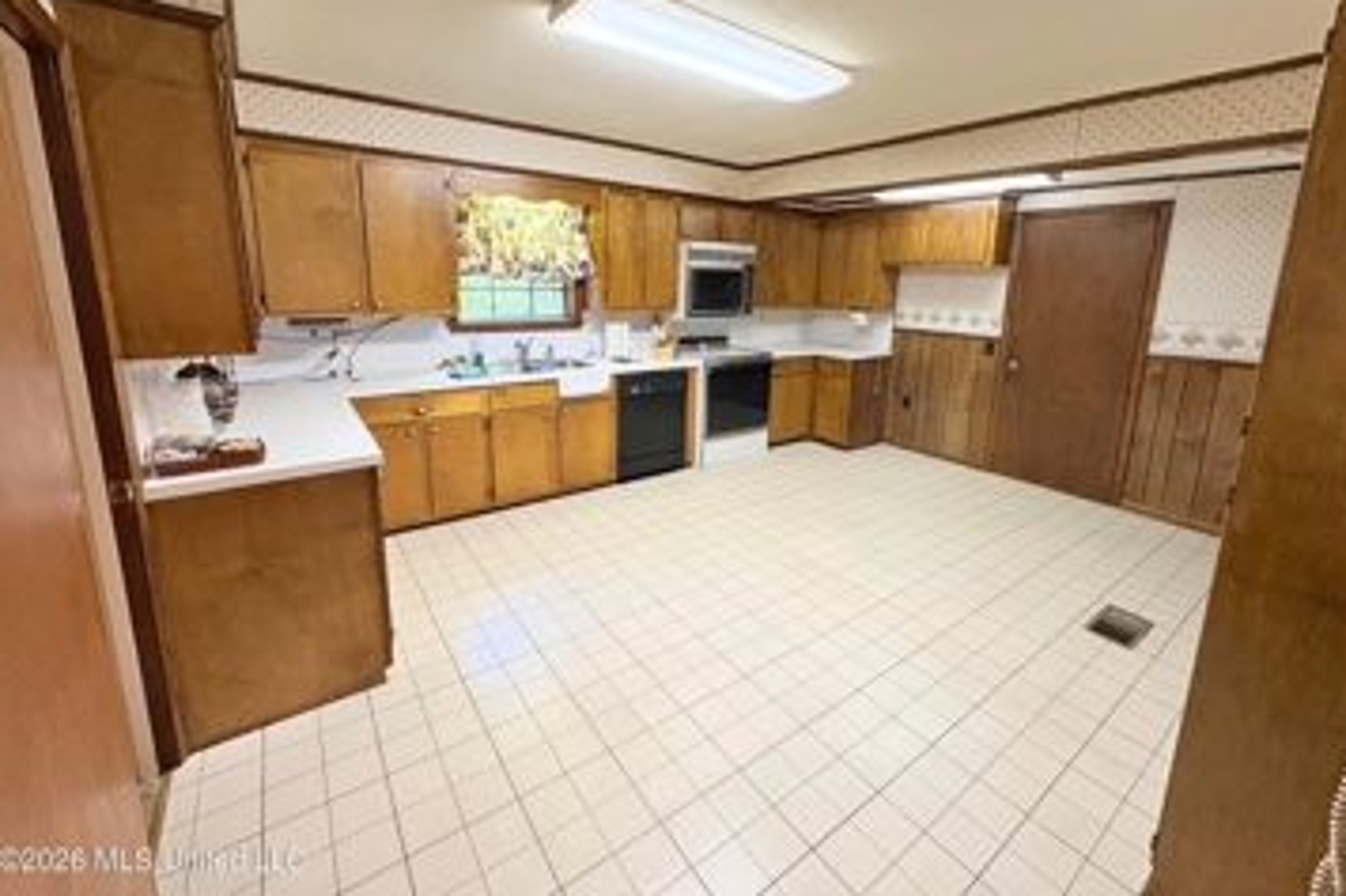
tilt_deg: -9.8
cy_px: 388
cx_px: 690
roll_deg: -0.9
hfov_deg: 100.4
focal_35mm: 15
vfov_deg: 76.9
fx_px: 561
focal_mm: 2.22
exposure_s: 1/60
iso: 200
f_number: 2.2
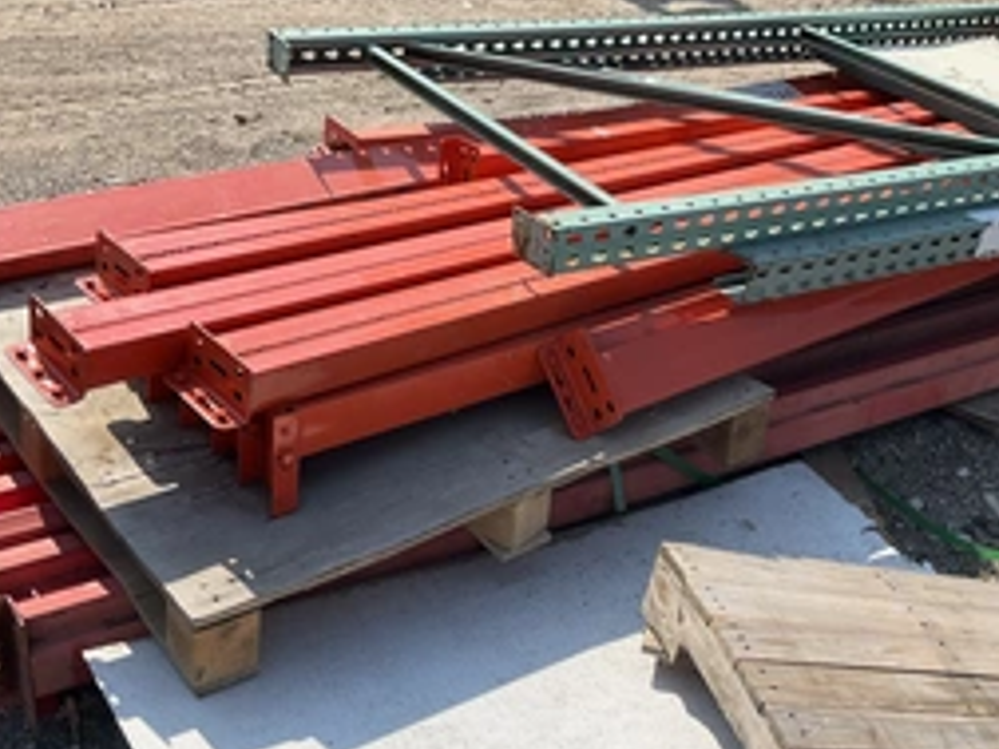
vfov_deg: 31.5
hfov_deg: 41.0
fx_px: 1328
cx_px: 607
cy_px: 321
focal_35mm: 46
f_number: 1.8
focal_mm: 3
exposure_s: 1/1377
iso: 25
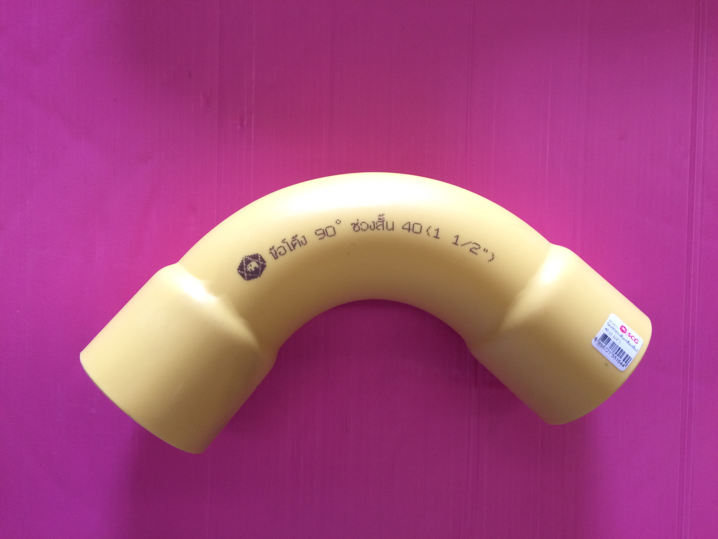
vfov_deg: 48.2
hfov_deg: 61.7
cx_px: 359
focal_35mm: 29
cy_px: 270
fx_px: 602
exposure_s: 1/33
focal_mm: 4.15
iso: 160
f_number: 2.2
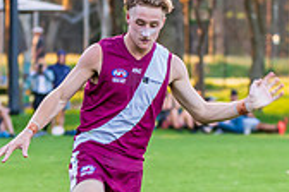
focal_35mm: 518
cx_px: 131
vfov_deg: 2.7
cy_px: 186
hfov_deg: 4.0
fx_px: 4158
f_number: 5.6
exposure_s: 1/250
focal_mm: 150
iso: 1600
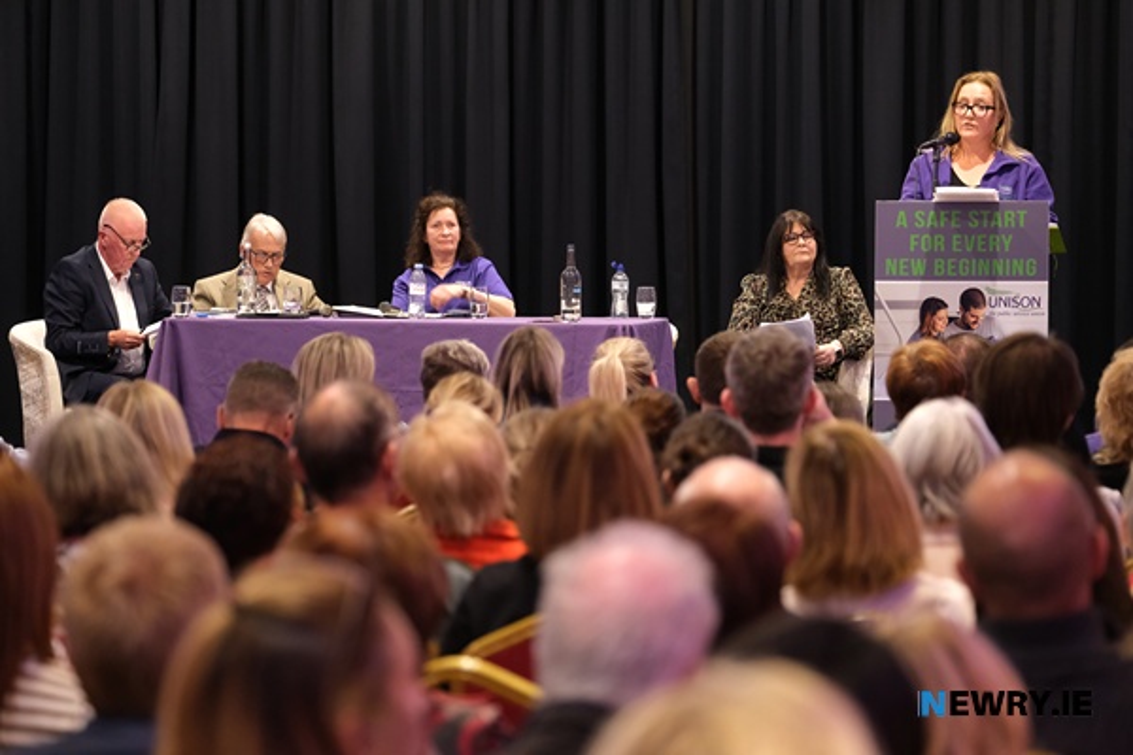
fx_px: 3808
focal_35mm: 121
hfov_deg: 16.9
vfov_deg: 11.3
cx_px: 566
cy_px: 378
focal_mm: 80.4
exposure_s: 1/45
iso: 3200
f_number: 2.8
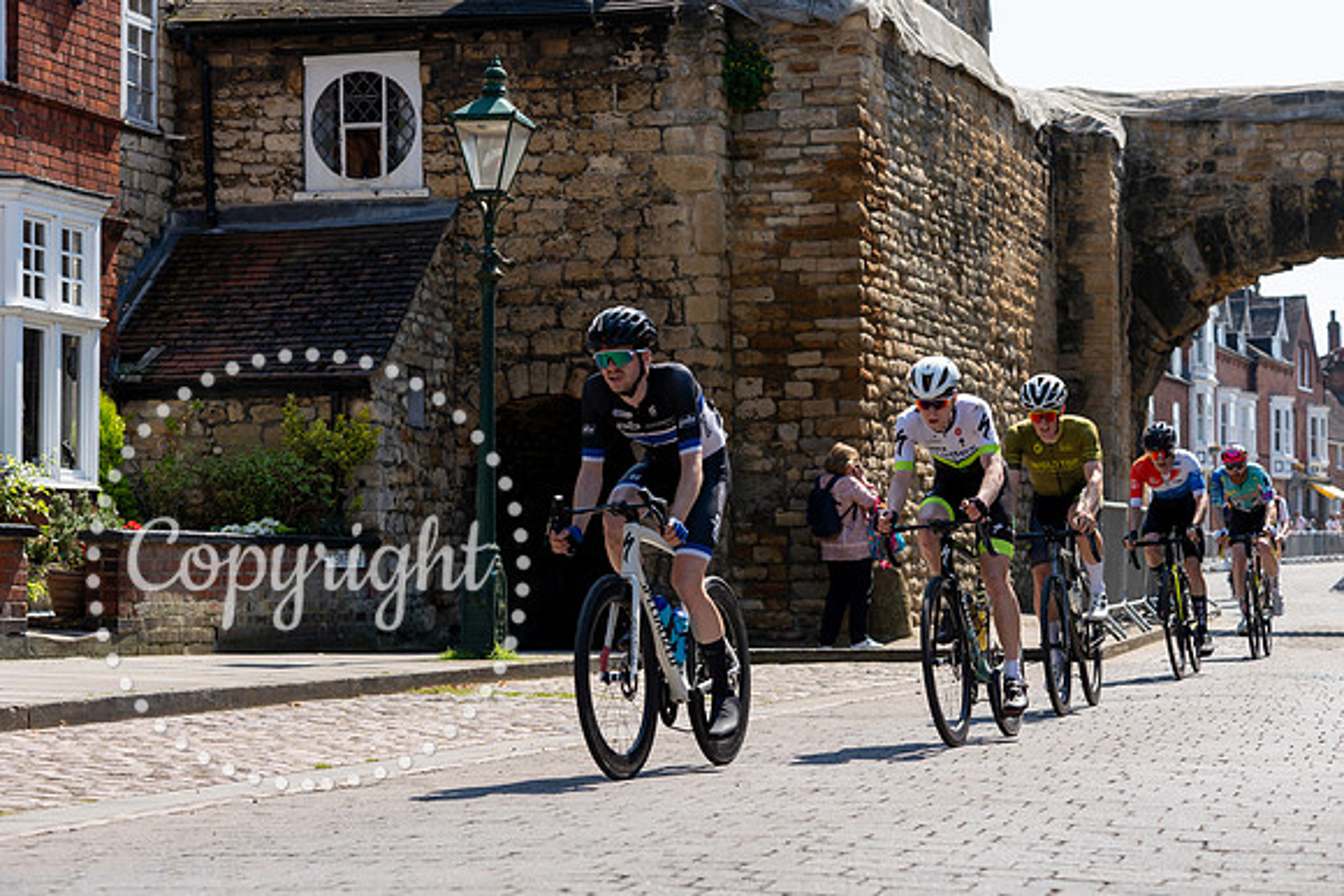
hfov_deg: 24.4
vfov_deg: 16.4
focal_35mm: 83
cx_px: 672
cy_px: 448
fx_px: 3103
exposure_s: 1/800
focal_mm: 75
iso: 160
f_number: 5
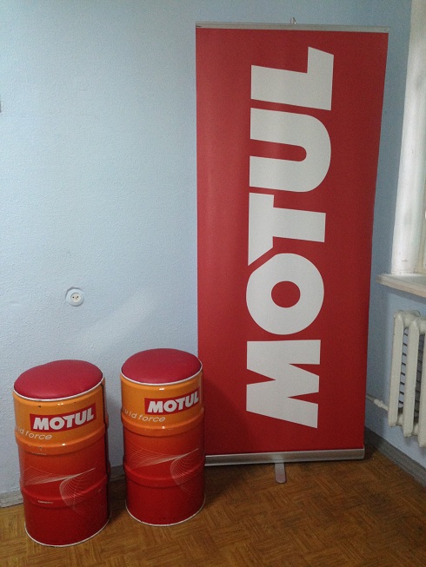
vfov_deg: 55.3
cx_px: 213
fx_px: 541
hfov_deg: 43.0
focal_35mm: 33
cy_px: 284
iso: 200
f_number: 2.4
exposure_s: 1/16
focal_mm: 4.12
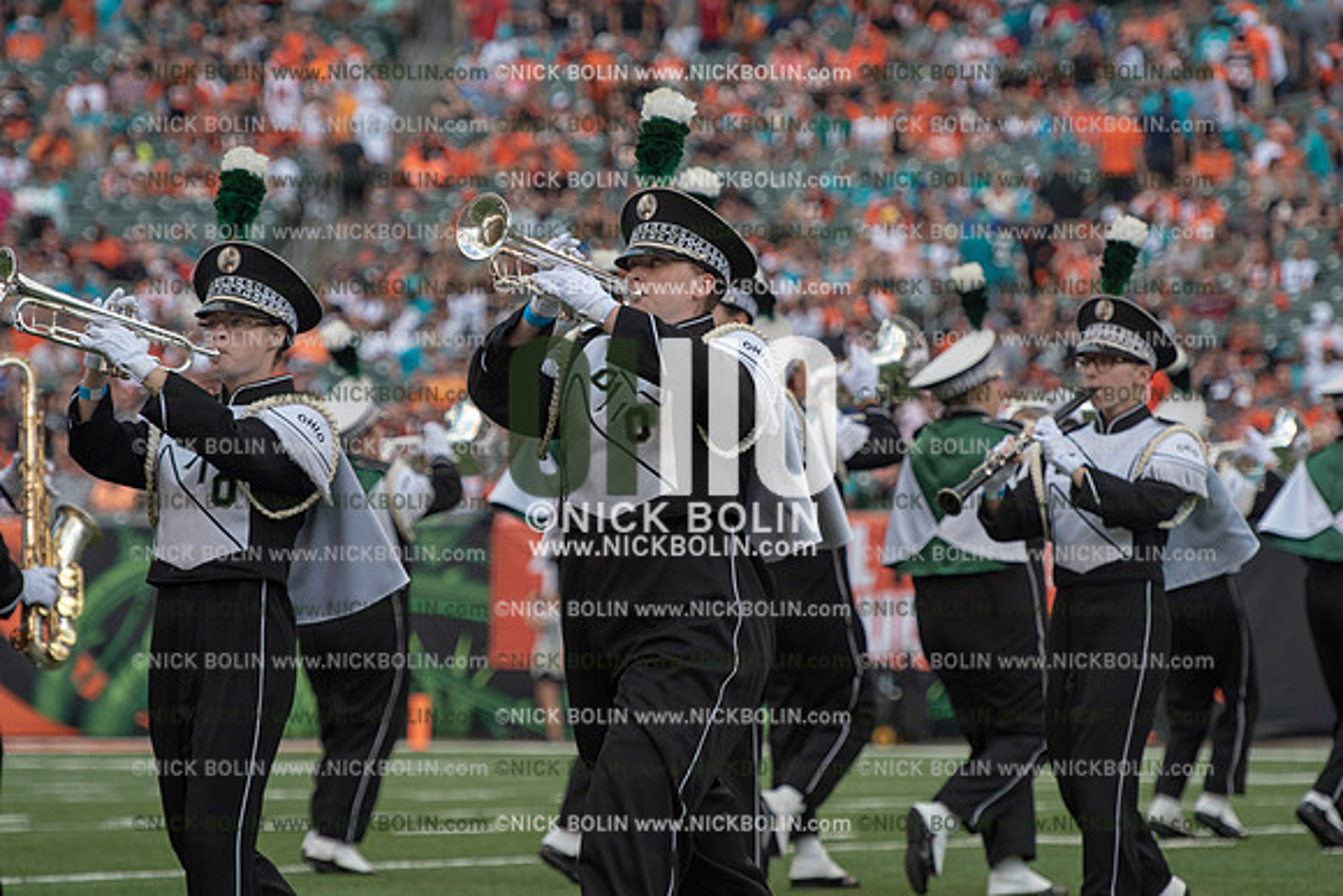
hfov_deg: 9.8
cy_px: 448
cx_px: 672
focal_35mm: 210
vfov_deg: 6.5
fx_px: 7836
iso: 400
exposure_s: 1/1250
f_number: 5.6
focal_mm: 210
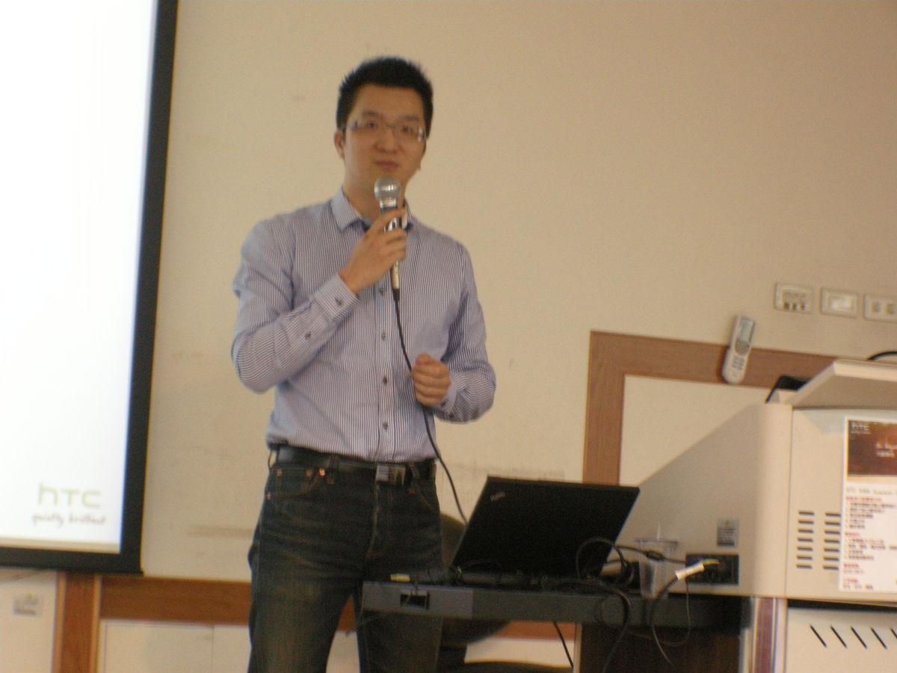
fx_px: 2125
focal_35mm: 82
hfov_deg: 23.8
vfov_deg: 18.0
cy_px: 336
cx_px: 448
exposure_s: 1/8
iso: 400
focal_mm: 17.6
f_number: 5.3
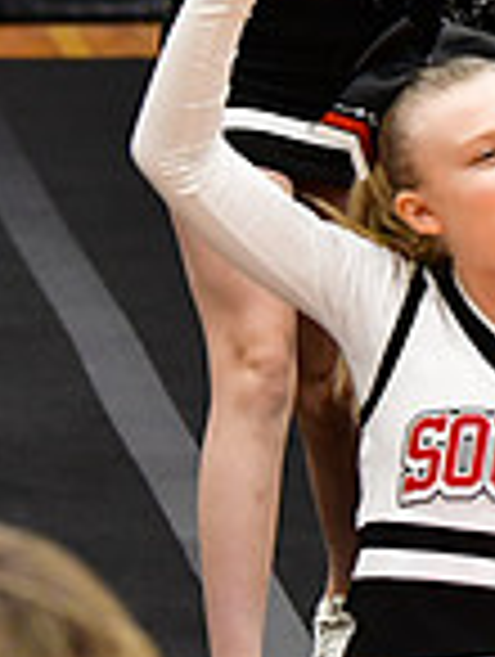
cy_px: -173
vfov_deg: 2.9
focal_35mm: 687
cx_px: 1264
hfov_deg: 2.2
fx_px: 13060
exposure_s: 1/400
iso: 4000
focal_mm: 120
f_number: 4
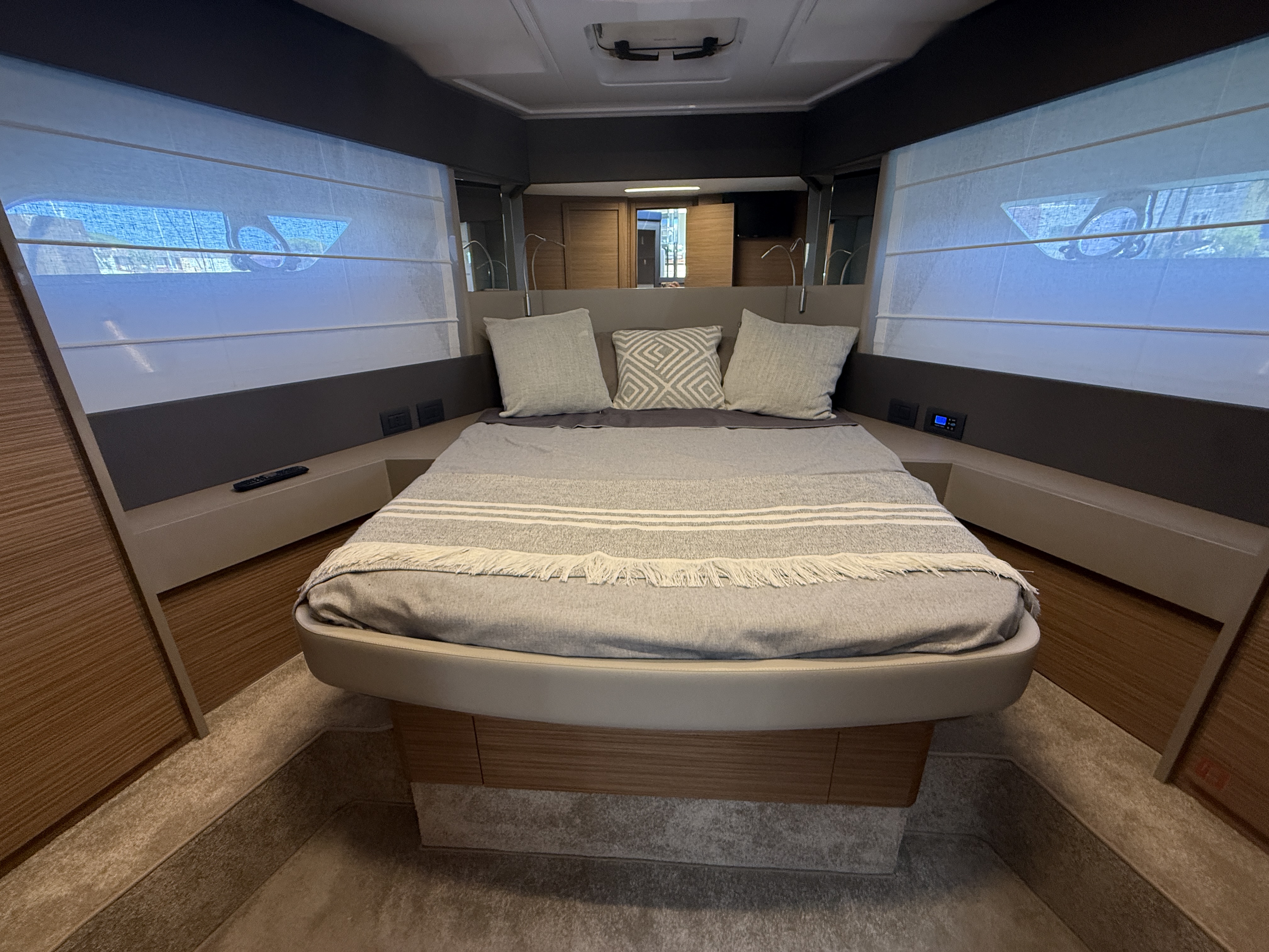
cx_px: 634
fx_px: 513
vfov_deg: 85.7
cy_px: 476
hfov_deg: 102.1
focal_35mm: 14
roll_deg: +0.1
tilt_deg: -18.4
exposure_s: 1/99
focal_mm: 2.22
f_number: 2.2
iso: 250
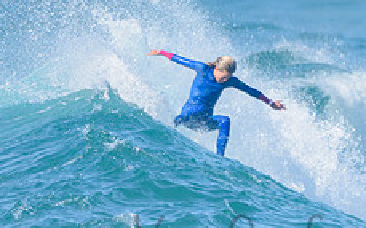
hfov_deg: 1.3
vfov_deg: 0.8
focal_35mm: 1584
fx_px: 15796
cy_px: 156
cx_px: 194
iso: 280
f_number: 5.6
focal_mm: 500
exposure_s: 1/2000
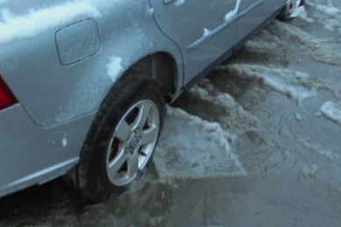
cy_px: 20
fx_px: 426
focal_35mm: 45
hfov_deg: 43.5
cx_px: 140
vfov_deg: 28.6
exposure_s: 1/80
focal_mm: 4.6
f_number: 3.5
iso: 320
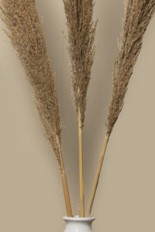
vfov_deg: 11.3
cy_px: 184
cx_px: 151
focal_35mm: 181
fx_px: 1169
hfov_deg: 7.6
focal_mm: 85
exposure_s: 1/160
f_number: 11
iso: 100
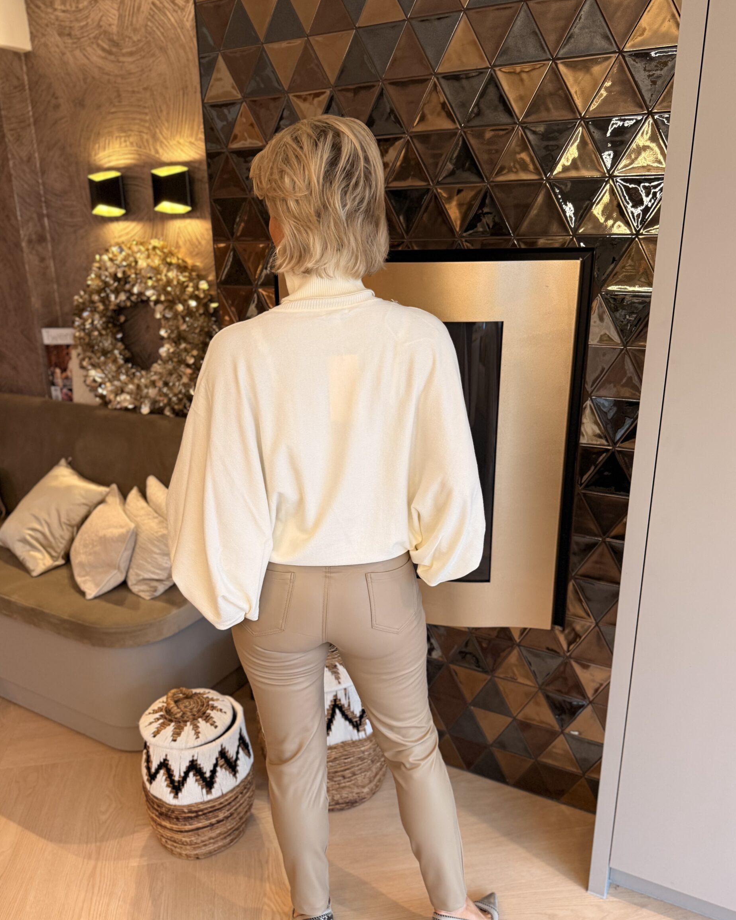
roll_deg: -0.6
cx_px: 376
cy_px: 484
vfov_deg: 66.0
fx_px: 708
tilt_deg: -17.6
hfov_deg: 54.9
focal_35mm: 26
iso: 160
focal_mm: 6.76
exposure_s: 1/100
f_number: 1.78
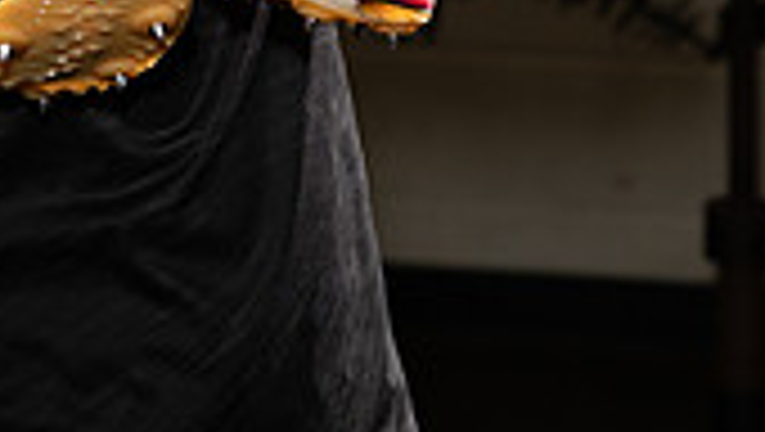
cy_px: -522
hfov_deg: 12.9
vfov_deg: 7.0
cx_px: 104
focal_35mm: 166
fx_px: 3370
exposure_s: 1/250
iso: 320
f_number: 5
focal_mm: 60
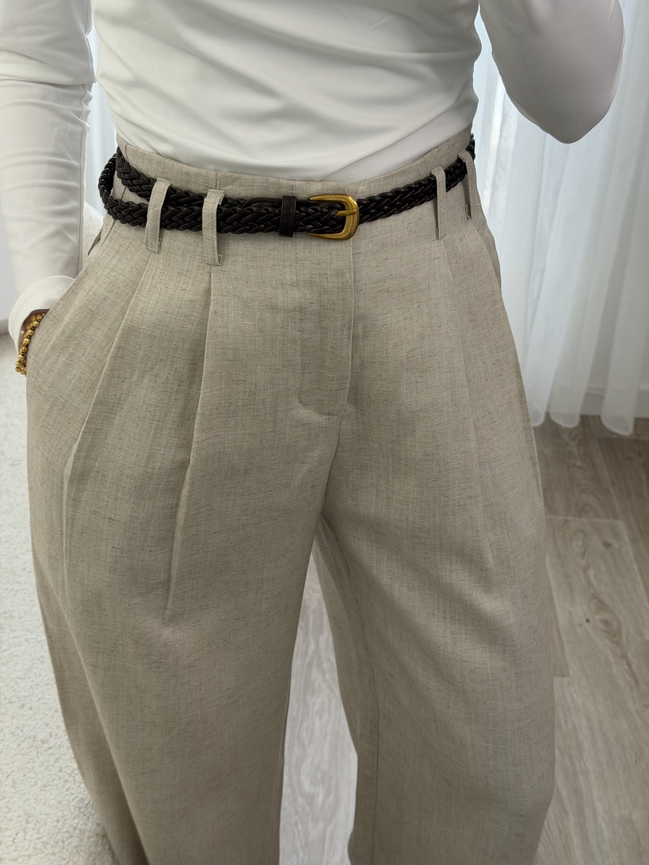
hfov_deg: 30.3
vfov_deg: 39.7
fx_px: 1200
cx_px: 324
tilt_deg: -45.1
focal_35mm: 48
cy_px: 432
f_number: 1.78
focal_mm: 6.76
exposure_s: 1/131
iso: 50
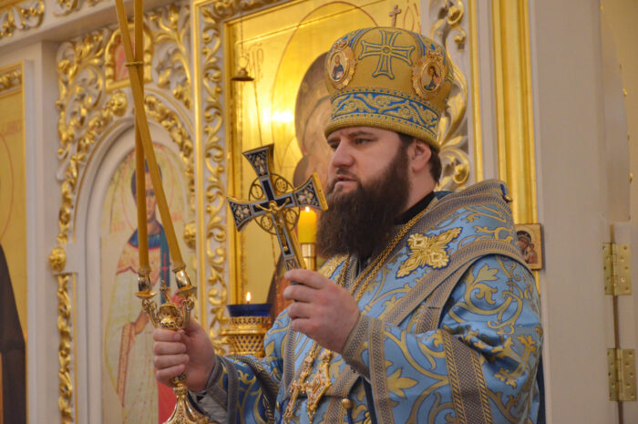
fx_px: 1991
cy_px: 212
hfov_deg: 18.2
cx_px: 319
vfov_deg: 12.1
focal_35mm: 112
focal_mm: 75
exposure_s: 1/200
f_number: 6.3
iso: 2500
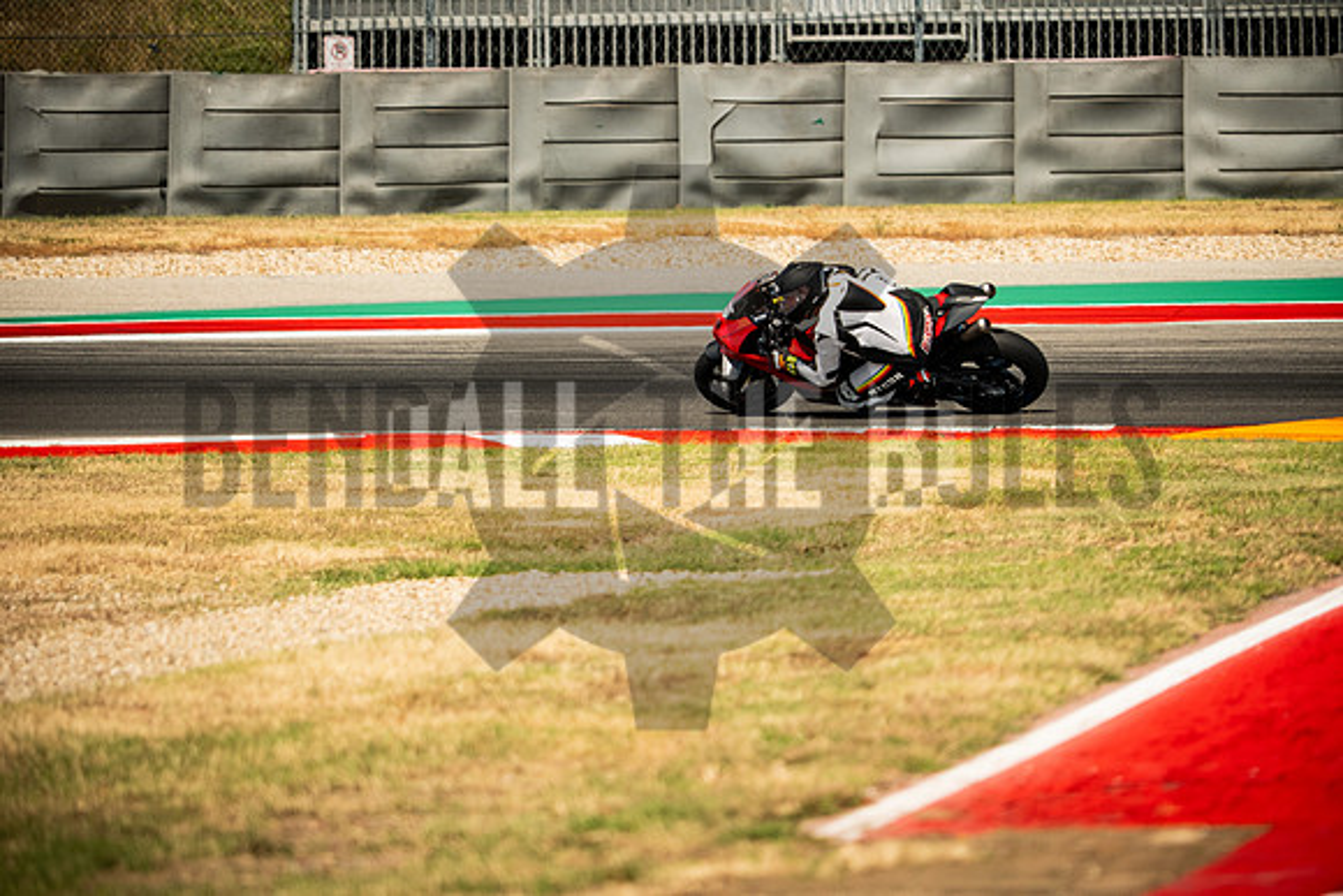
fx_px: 15671
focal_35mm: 420
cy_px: 448
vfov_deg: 3.3
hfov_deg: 4.9
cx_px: 672
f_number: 2.8
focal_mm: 280
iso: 320
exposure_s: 1/2500
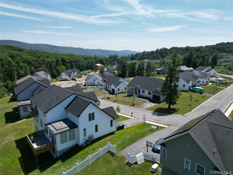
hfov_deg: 71.6
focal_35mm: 24
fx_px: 162
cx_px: 116
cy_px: 88
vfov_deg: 56.8
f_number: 1.7
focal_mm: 6.72
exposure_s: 1/4000
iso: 150
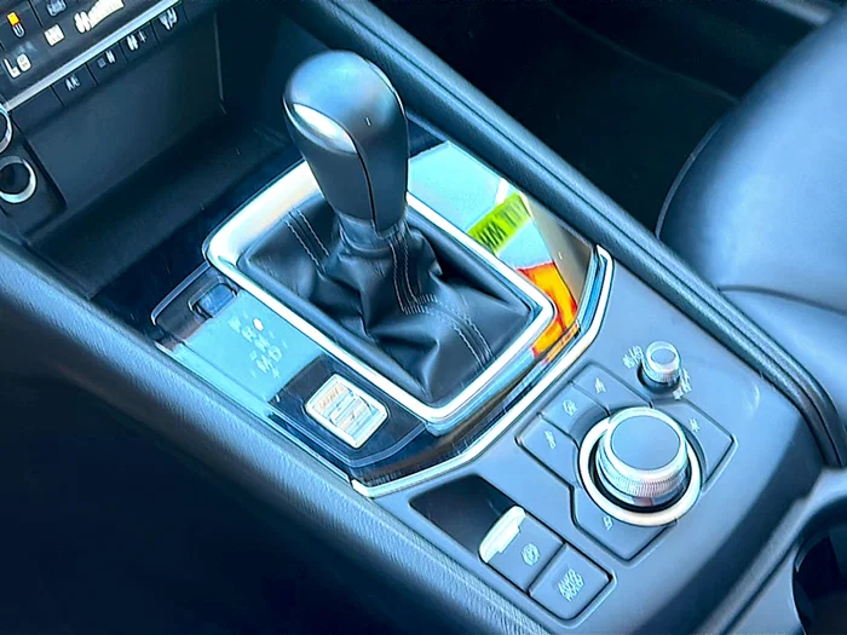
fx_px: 954
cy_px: 318
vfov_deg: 36.8
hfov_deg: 47.9
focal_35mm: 39
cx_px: 424
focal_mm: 6.86
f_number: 1.78
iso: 125
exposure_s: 1/40
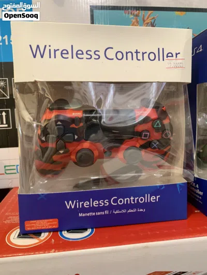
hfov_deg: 53.1
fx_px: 207
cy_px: 138
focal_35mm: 26
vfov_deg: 67.3
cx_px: 104
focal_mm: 4.25
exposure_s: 1/100
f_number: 1.8
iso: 40
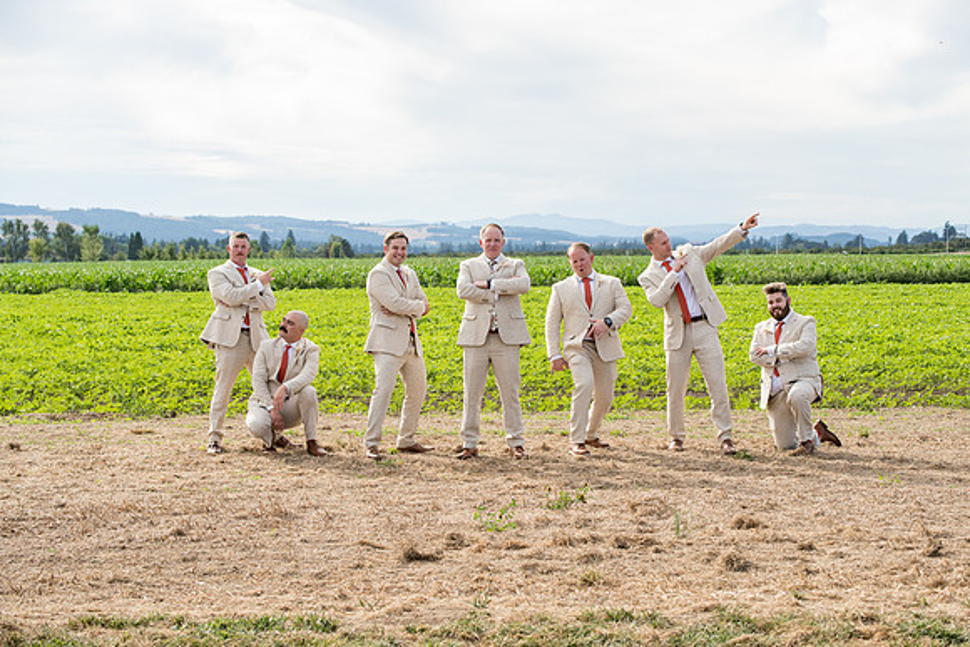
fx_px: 1886
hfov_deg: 28.8
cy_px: 324
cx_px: 485
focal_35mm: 70
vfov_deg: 19.5
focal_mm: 70
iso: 400
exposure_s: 1/500
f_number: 6.3
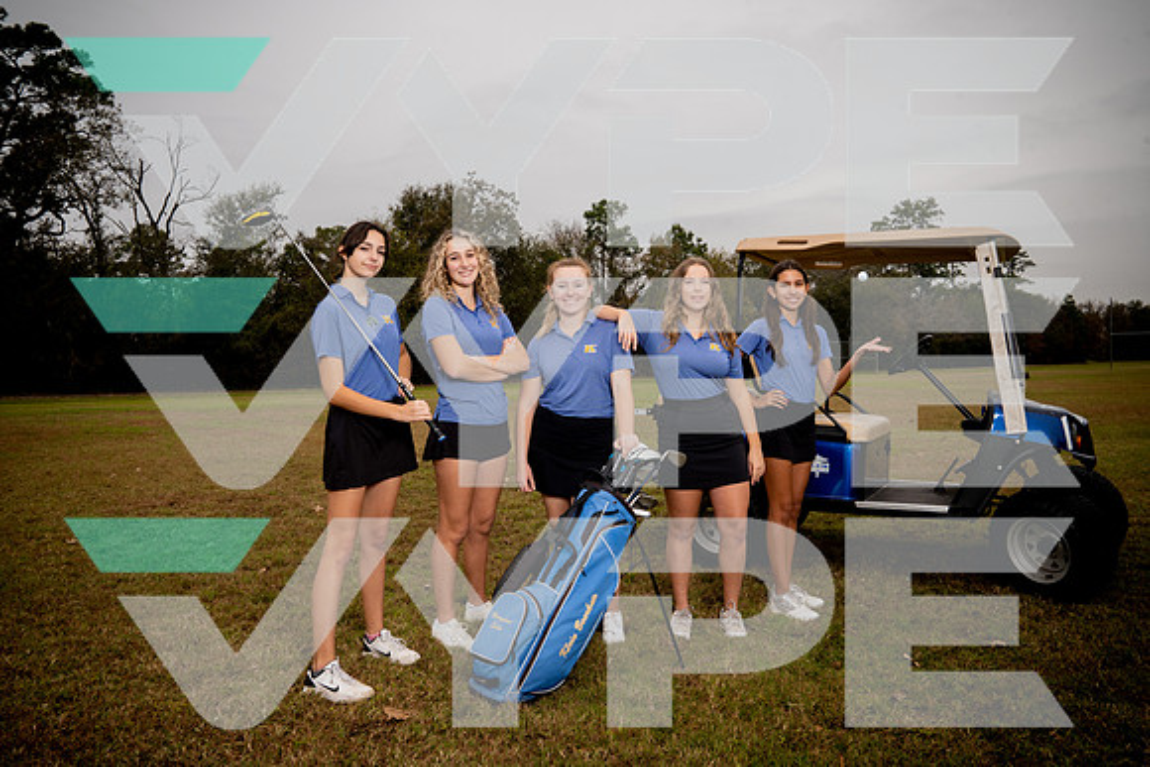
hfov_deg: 67.4
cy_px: 384
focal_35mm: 27
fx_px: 863
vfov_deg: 48.0
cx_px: 575
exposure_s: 1/160
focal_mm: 27
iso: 400
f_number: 11
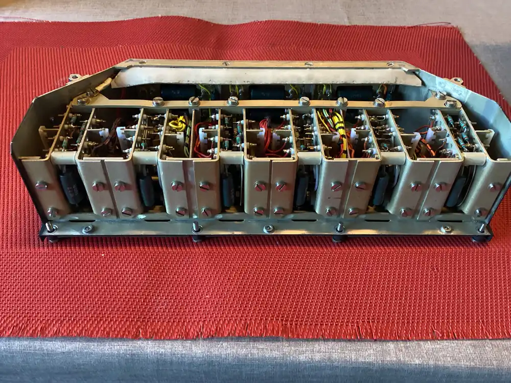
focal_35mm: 31
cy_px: 192
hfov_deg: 58.4
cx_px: 256
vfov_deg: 45.4
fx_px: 458
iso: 400
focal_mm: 3.3
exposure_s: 1/60
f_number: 2.4
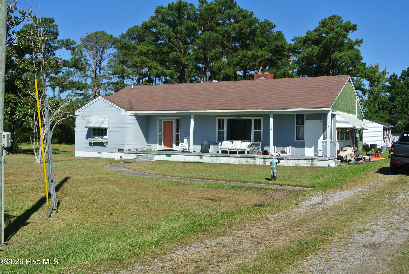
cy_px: 137
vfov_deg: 33.5
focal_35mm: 40
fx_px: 455
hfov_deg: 48.4
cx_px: 204
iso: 100
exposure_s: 1/1000
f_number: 5
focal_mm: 15.1
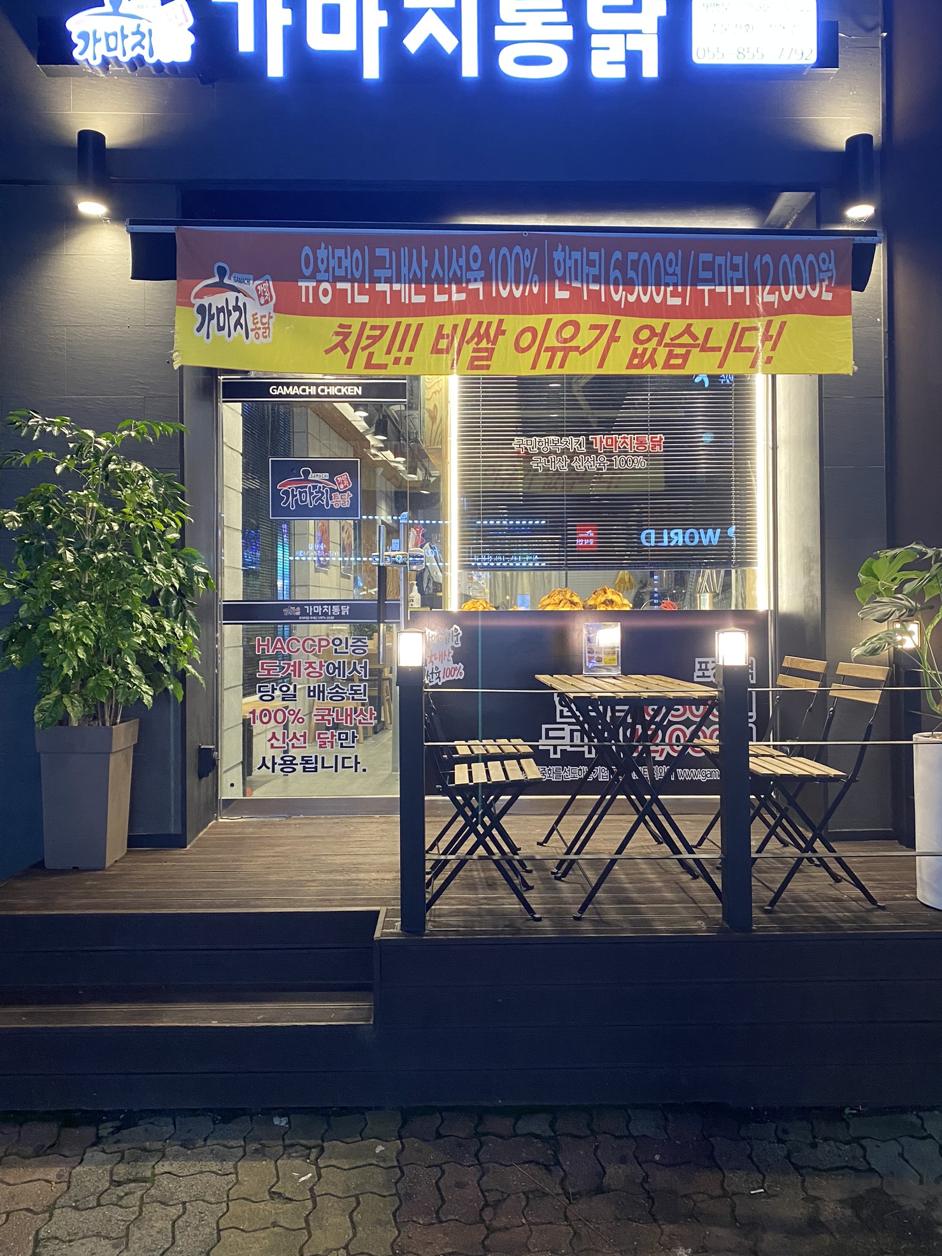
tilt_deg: +0.7
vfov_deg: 65.3
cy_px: 610
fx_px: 980
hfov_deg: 51.4
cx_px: 478
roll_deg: +0.2
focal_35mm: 27
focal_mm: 4.25
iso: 400
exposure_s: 1/60
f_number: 1.8
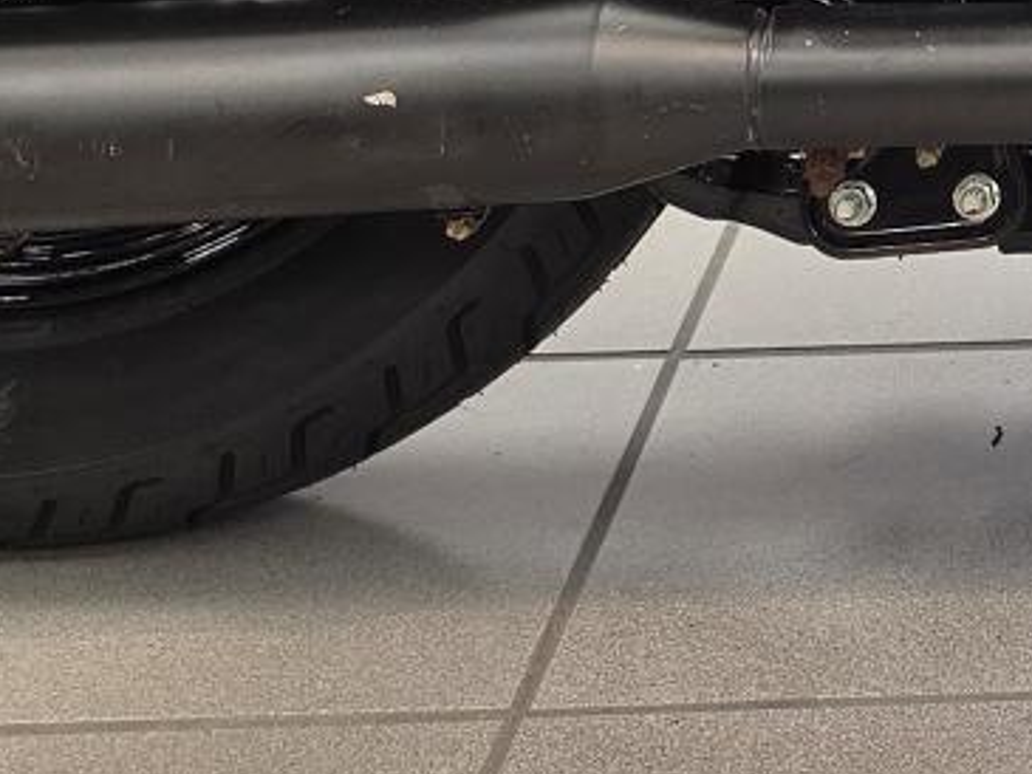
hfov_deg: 14.1
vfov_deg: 10.9
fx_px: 3758
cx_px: 1776
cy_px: -703
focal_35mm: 126
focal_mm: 6.25
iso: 160
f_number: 1.7
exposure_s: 1/120
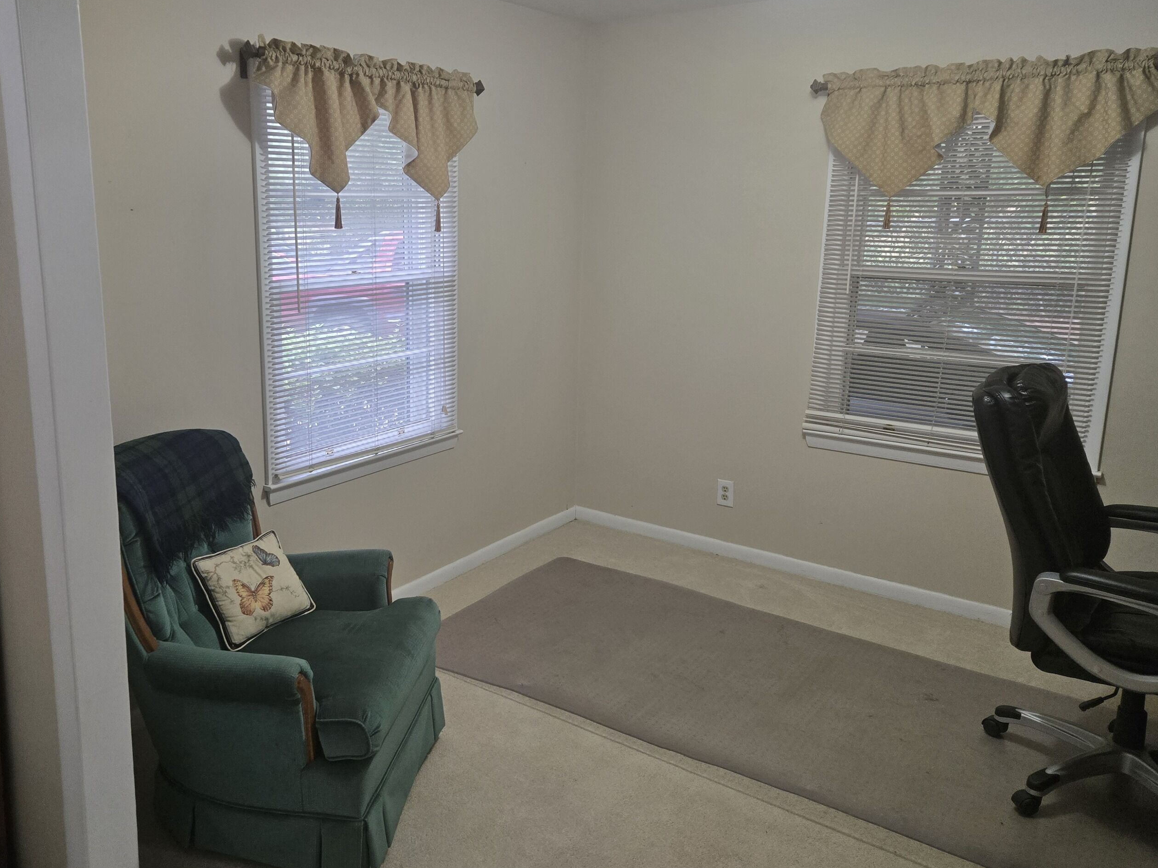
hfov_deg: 62.9
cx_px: 463
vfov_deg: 49.7
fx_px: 937
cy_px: 397
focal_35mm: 28
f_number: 1.8
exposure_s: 1/120
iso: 400
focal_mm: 5.4
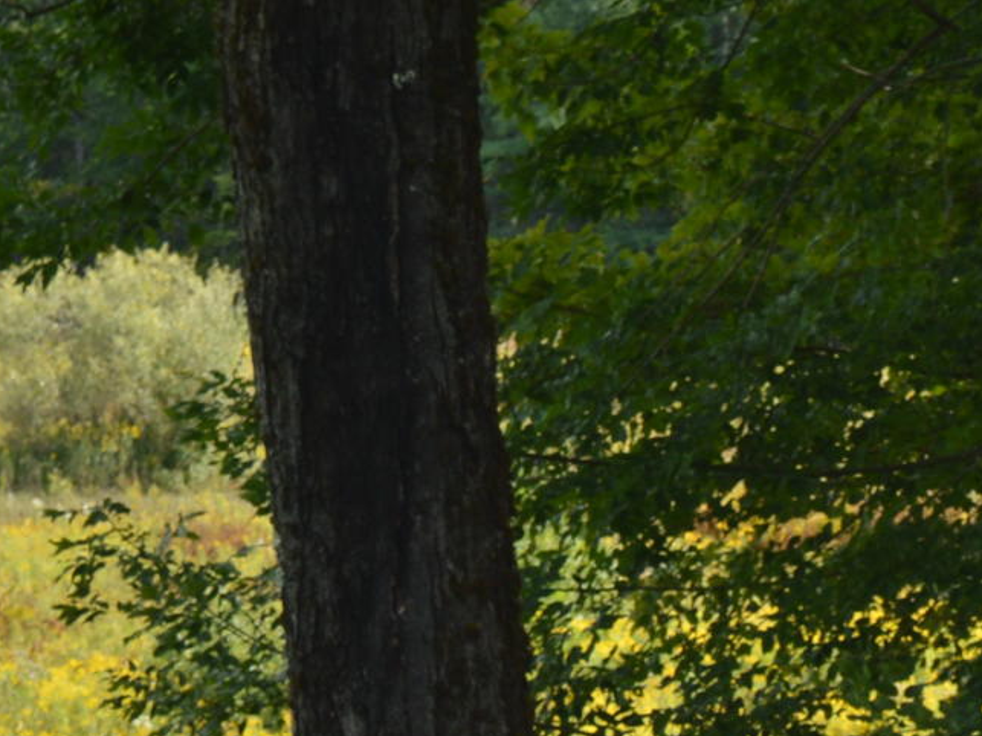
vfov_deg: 5.4
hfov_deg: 7.2
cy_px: 1449
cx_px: 1811
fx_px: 7630
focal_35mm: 269
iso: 100
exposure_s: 1/160
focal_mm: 40
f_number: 5.3
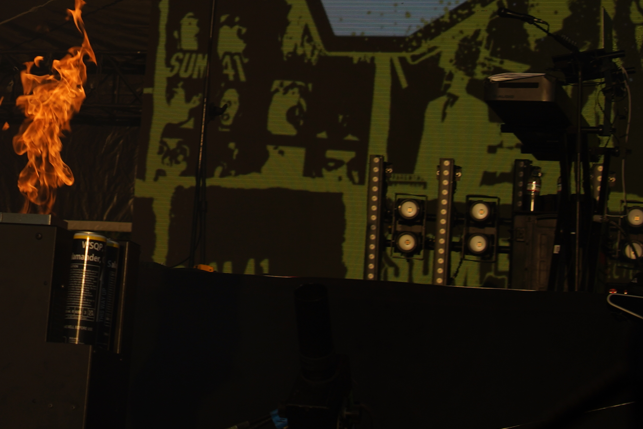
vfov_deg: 11.6
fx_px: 2072
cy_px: -37
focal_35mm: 116
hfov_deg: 16.9
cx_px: -117
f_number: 8
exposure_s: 1/800
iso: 100
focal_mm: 48
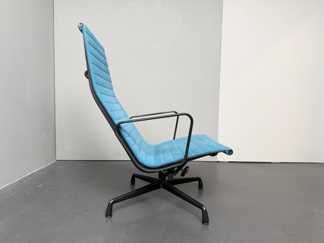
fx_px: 225
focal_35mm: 24
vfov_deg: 56.8
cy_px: 122
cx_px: 162
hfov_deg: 71.6
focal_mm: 6.8
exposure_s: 1/121
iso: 160
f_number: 1.8
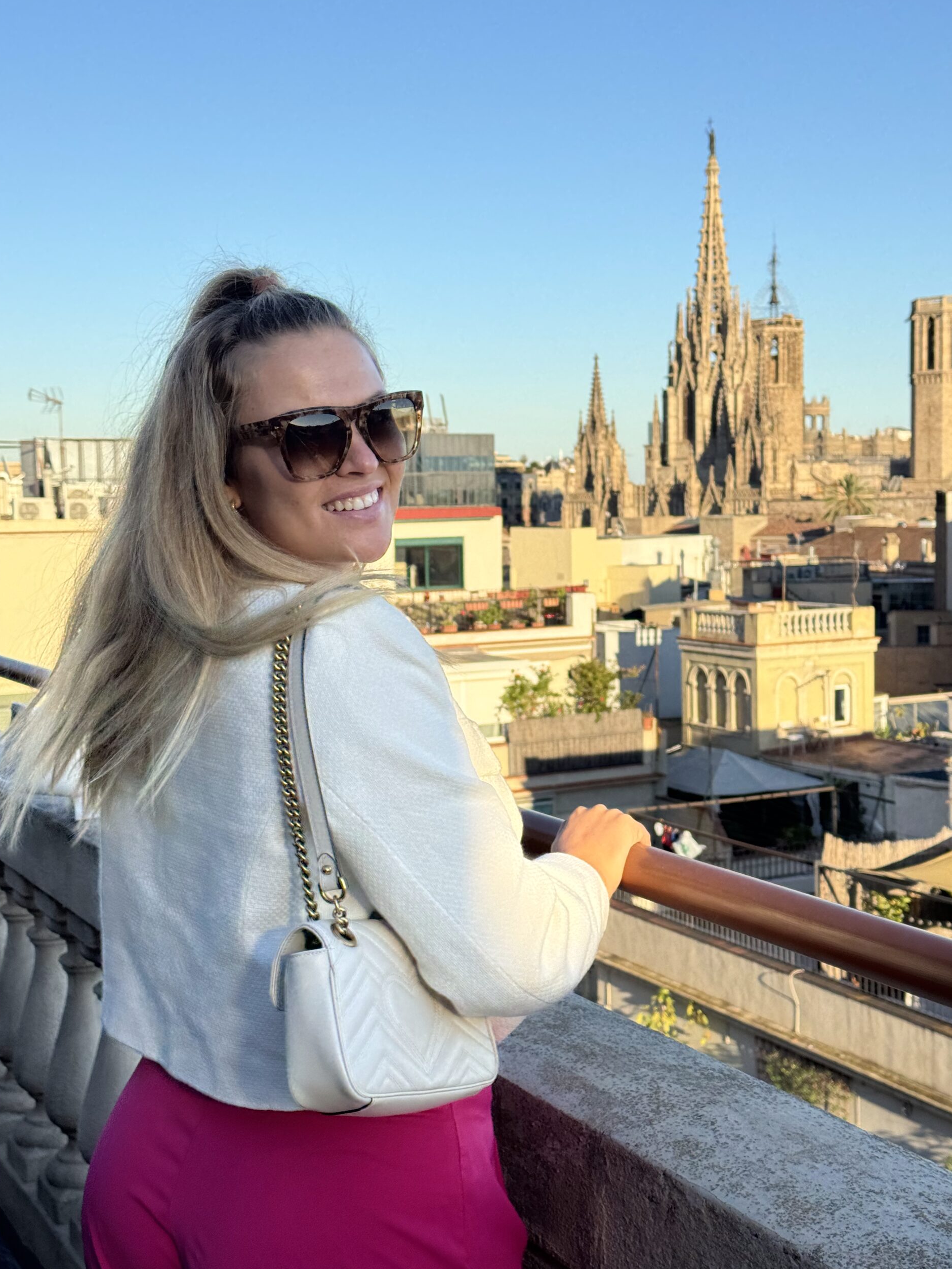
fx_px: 1797
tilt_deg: -2.9
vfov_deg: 38.9
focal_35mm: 49
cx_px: 479
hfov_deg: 29.7
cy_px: 625
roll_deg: +0.6
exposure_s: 1/2611
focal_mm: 6.76
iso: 64
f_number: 1.78
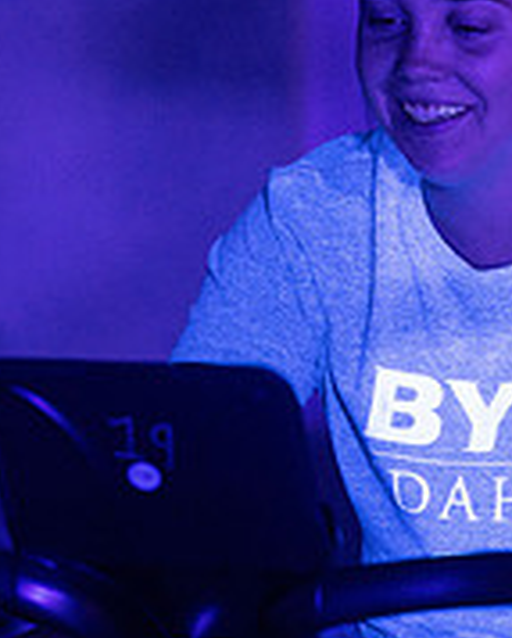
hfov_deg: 4.6
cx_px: 465
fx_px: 6348
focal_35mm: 336
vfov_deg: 5.7
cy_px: 389
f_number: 2.8
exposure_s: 1/160
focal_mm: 110
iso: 6400
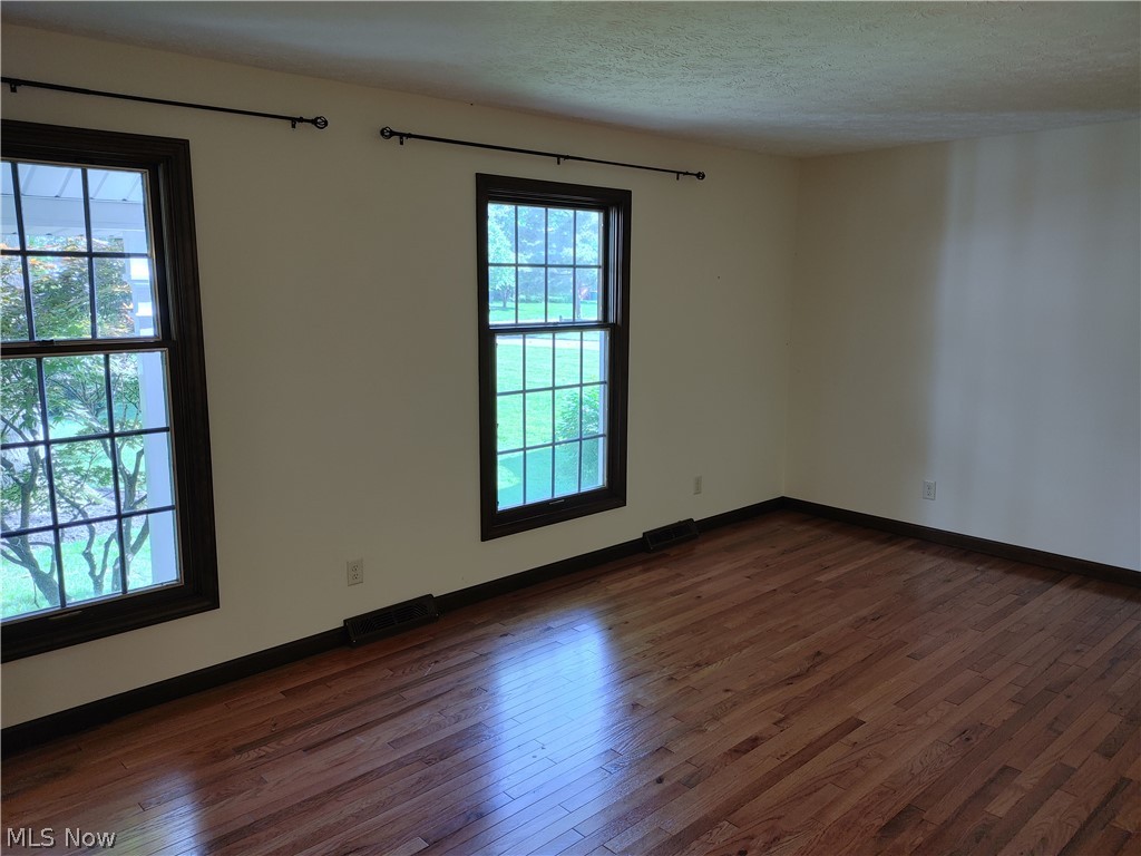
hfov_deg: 67.3
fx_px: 857
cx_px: 570
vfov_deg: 53.1
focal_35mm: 26
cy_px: 428
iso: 50
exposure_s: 1/60
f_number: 1.8
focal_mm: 5.58
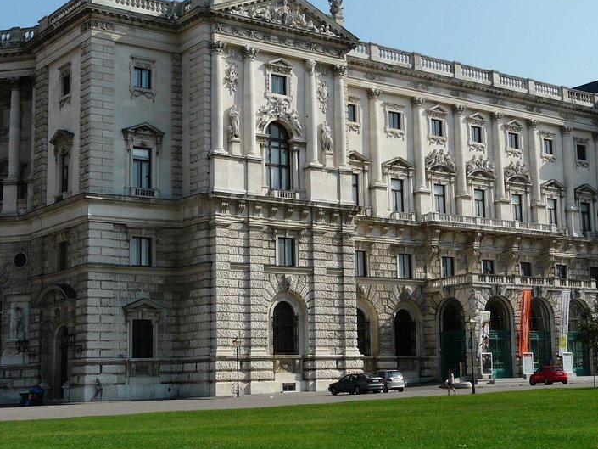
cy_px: 193
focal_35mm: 61
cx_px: 346
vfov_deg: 24.0
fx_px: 1054
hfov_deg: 31.6
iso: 100
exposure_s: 1/400
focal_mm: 6.8
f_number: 5.6
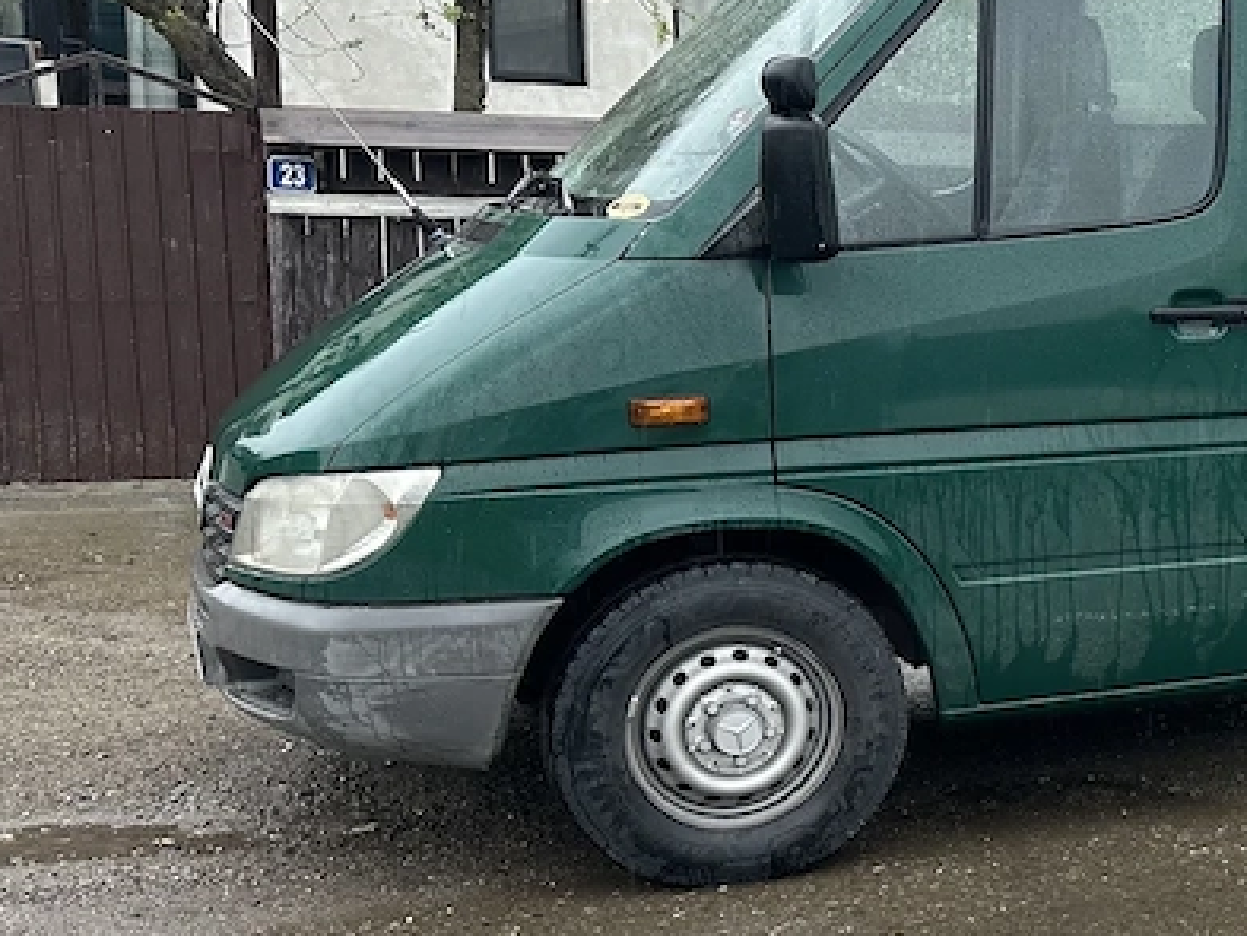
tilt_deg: -8.7
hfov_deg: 27.5
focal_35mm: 61
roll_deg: -2.5
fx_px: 2198
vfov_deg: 24.0
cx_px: 1526
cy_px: 508
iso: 80
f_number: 1.78
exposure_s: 1/212
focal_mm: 6.86
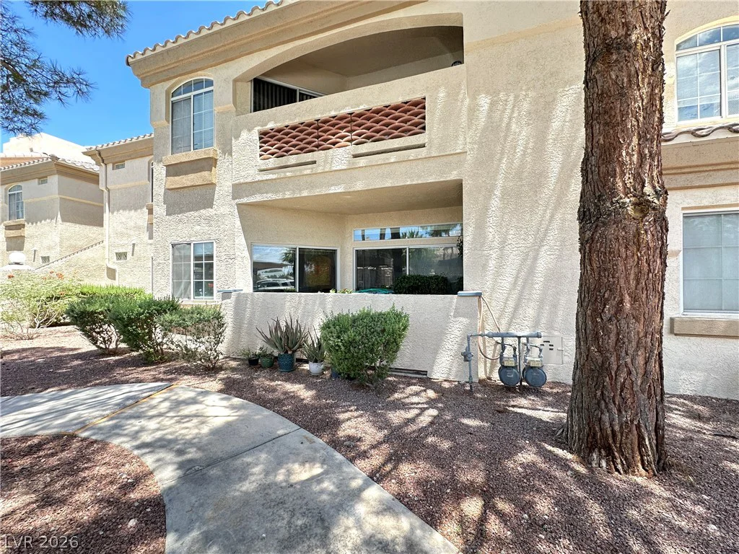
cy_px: 277
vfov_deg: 85.7
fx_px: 299
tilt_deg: +0.7
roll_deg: -0.2
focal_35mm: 14
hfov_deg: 102.1
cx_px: 370
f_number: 2.2
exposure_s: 1/209
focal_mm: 2.22
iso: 40
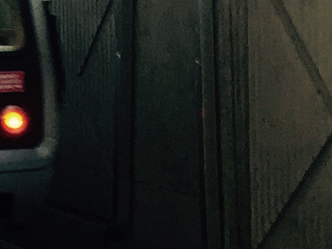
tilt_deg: -0.7
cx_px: -119
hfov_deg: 9.8
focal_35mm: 197
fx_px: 1889
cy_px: 5
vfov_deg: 7.5
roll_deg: -1.5
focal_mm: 4.15
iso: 50
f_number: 2.2
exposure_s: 1/120
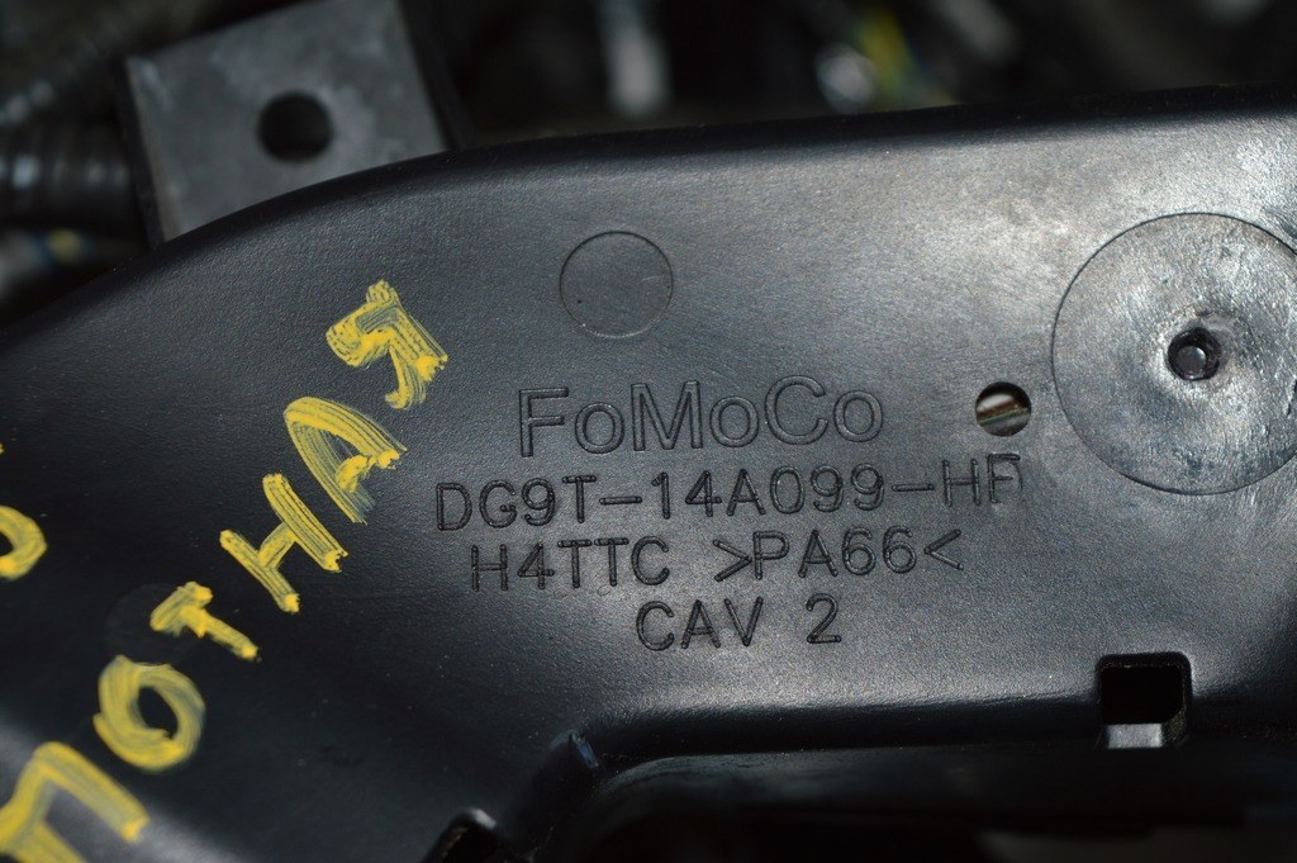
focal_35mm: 82
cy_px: 432
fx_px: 2970
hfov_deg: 24.6
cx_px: 648
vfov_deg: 16.5
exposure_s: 1/60
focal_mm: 55
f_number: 8
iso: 100
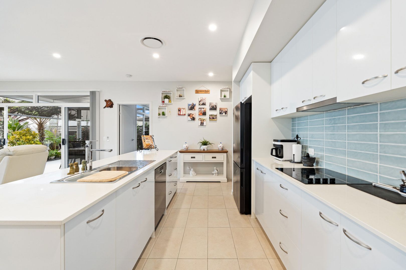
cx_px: 203
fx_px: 180
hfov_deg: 96.7
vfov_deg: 73.7
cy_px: 135
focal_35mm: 16
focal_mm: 16
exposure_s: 1/13
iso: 400
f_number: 8
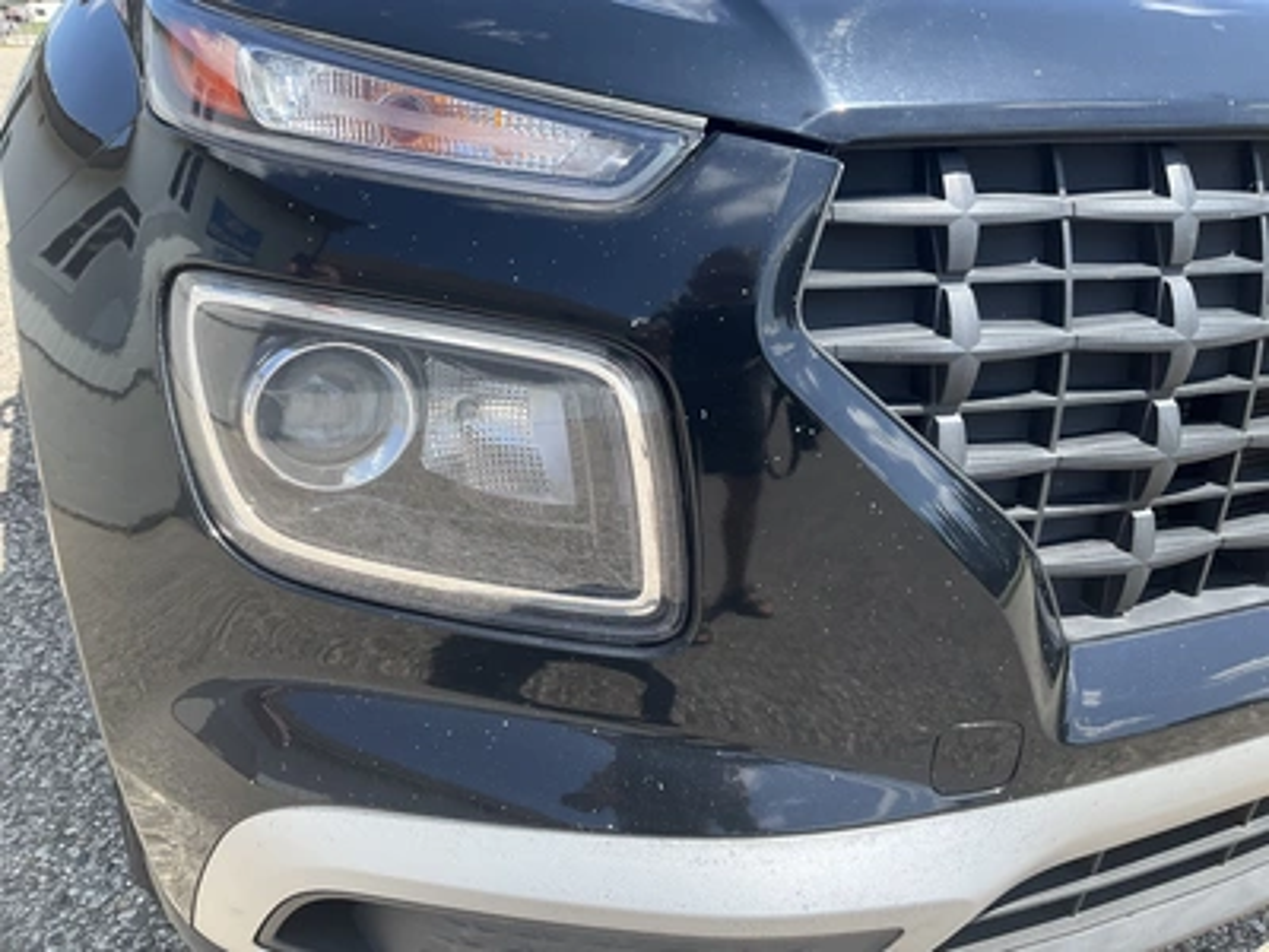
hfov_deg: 61.7
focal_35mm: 29
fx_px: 1063
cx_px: 634
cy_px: 476
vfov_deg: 48.2
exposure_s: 1/599
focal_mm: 3
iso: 25
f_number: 1.8
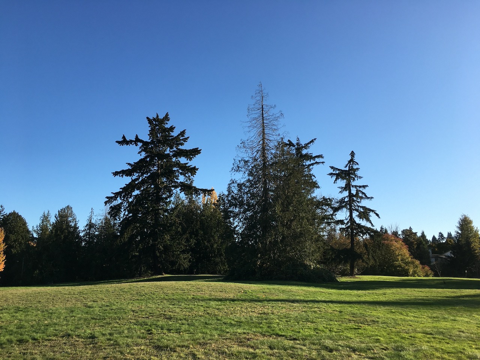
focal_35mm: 29
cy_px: 180
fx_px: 402
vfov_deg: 48.2
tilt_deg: +13.0
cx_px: 240
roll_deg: -1.0
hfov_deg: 61.7
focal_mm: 4.15
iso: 25
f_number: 2.2
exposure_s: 1/1054
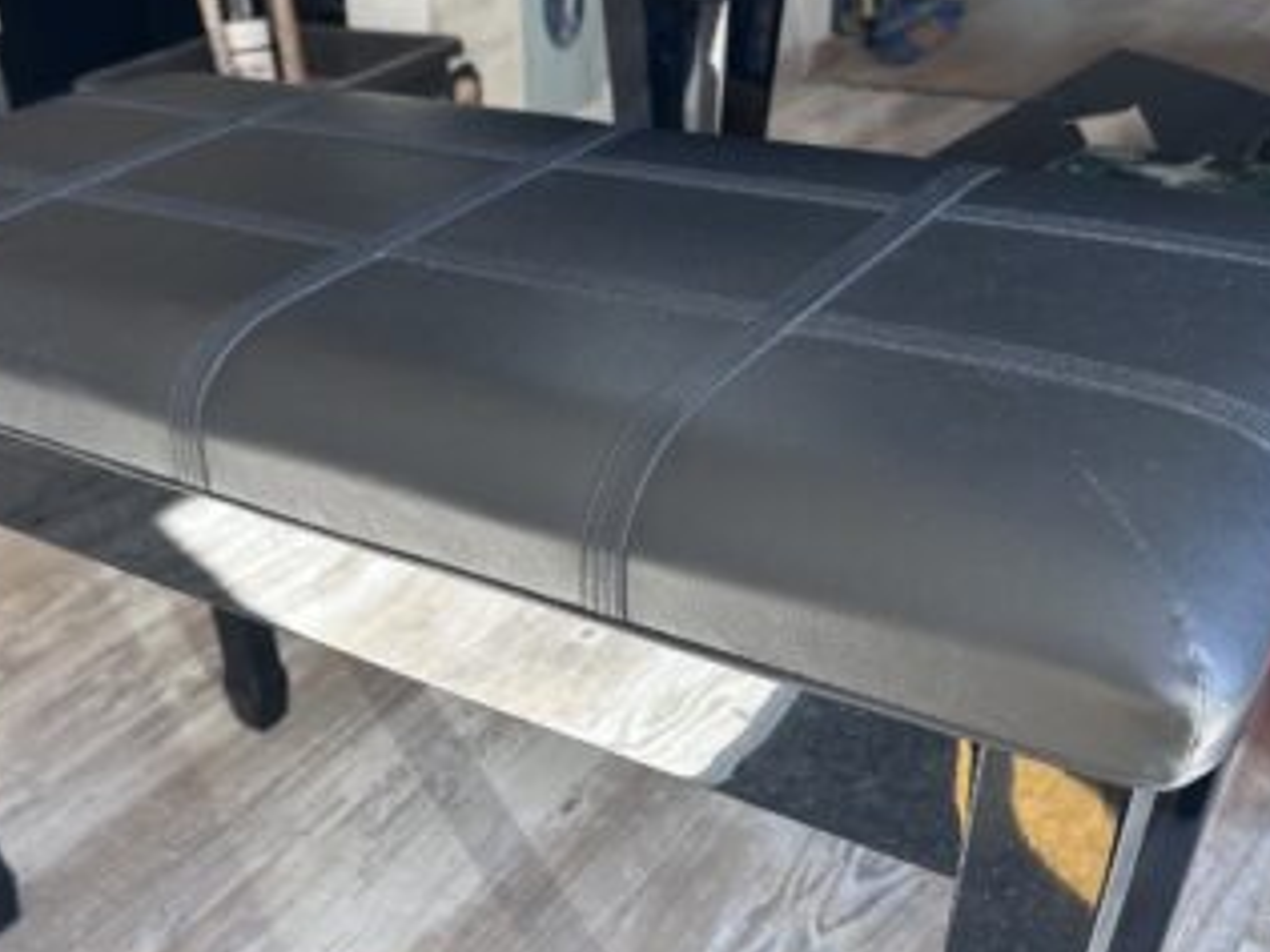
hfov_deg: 48.6
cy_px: 721
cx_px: 494
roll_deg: +4.2
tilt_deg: -36.1
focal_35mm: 38
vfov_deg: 36.8
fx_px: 1394
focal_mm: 6.86
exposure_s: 1/121
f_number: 1.78
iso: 64
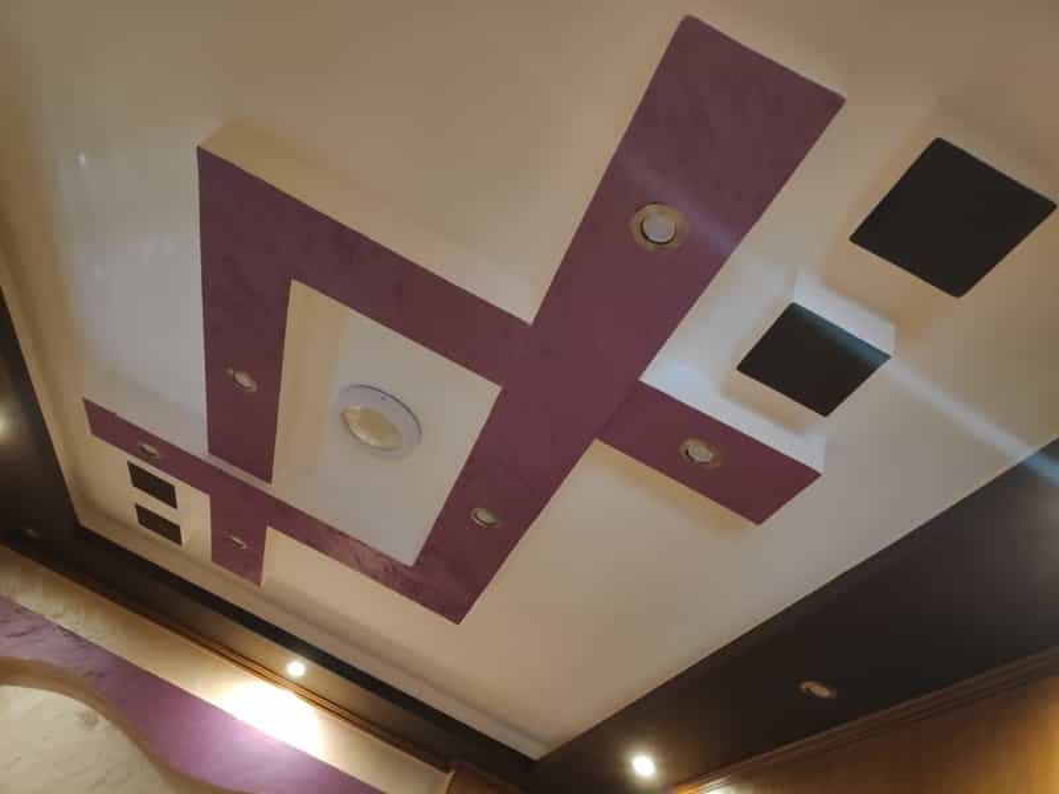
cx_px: 530
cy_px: 397
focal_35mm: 20
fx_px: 612
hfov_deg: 81.7
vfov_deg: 66.0
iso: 914
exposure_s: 1/50
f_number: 1.9
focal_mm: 3.94
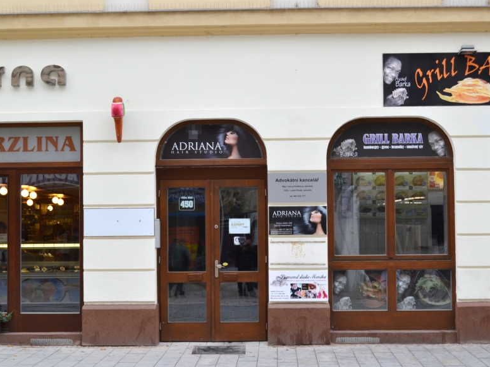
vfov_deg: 24.0
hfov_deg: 31.7
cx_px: 219
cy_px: 209
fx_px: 863
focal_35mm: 61
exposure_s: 1/125
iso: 250
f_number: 5.6
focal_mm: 32
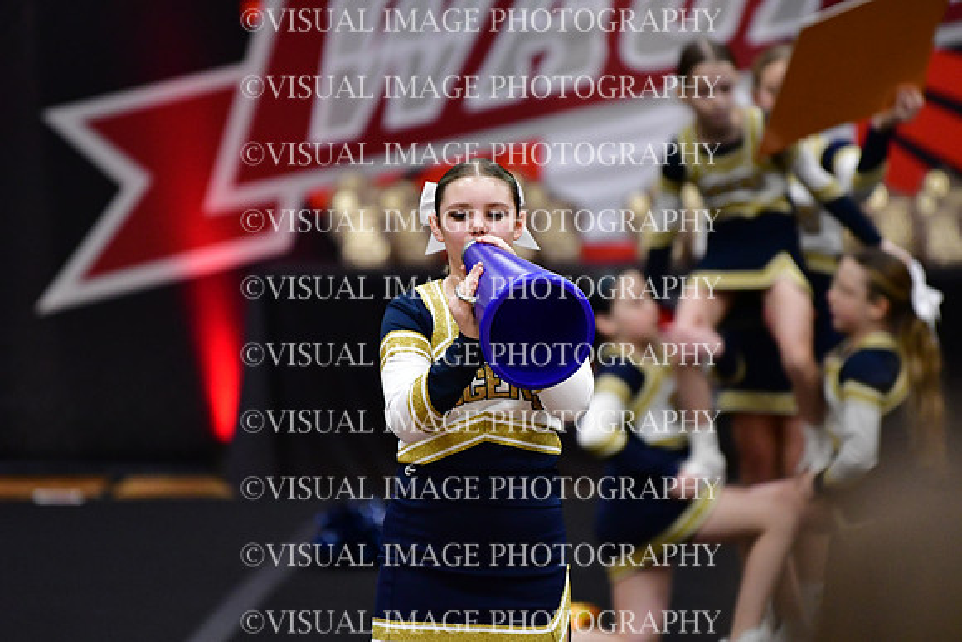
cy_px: 321
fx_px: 8018
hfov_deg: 6.9
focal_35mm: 300
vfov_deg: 4.6
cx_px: 481
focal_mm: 200
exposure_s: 1/800
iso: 4000
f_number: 2.8
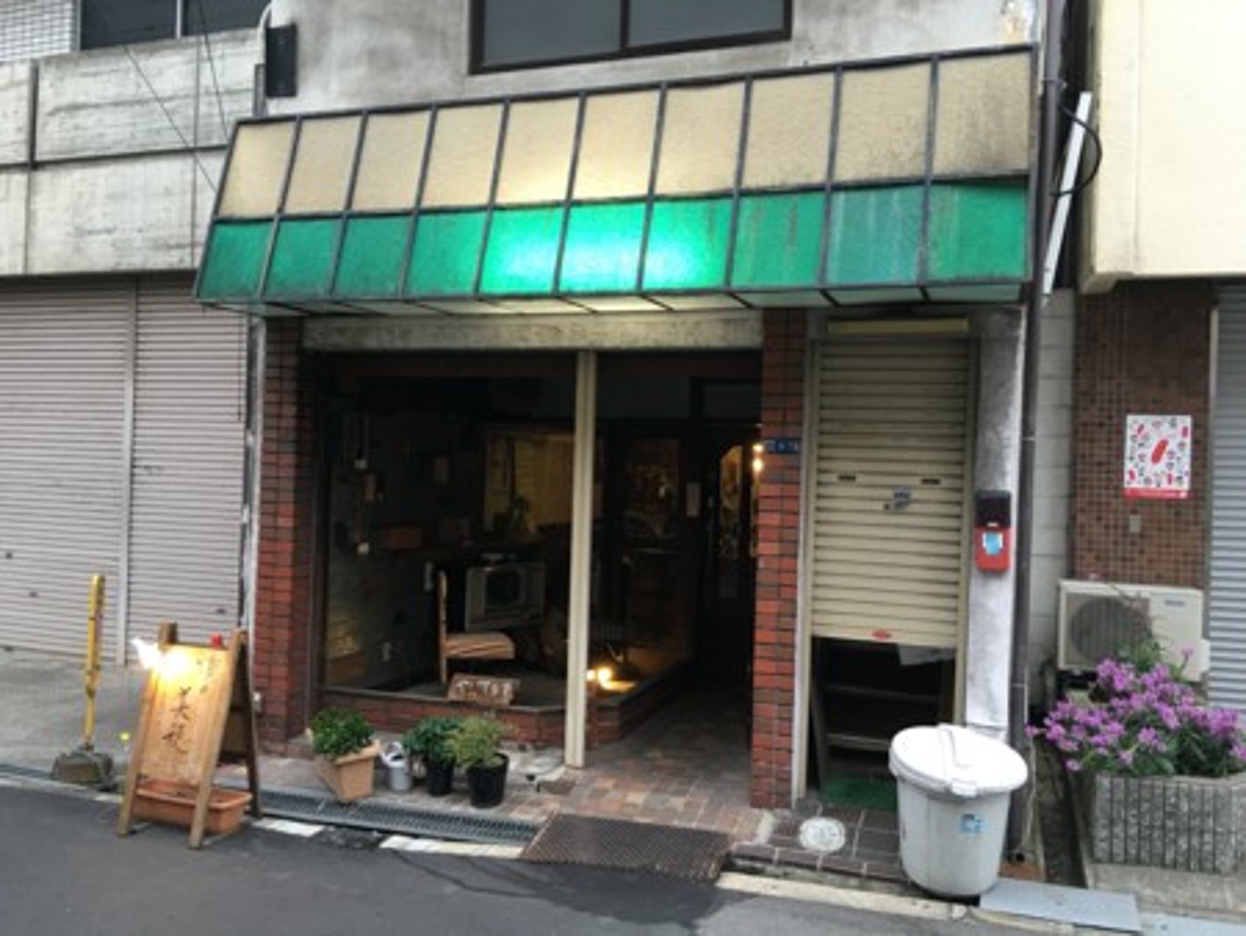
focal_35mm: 29
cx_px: 623
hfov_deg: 61.6
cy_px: 468
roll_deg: -1.3
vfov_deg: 48.3
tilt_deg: +0.5
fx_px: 1044
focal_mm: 4.15
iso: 40
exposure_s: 1/15
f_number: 2.2
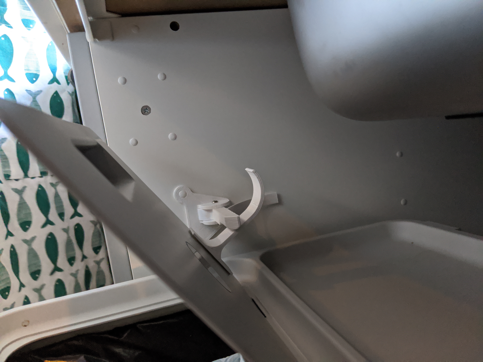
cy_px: 181
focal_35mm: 27
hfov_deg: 65.3
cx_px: 242
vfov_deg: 51.4
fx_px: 377
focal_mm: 4.44
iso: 1009
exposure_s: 1/99.9
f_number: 1.8
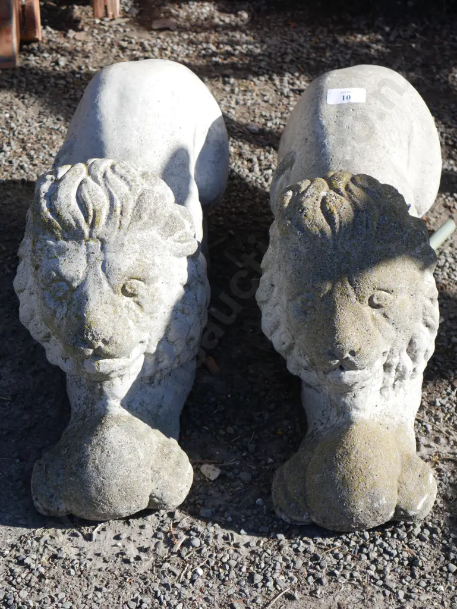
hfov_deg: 17.6
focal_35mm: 84
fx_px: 1477
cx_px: 228
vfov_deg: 23.3
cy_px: 304
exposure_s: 1/250
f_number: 7.1
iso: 200
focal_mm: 42
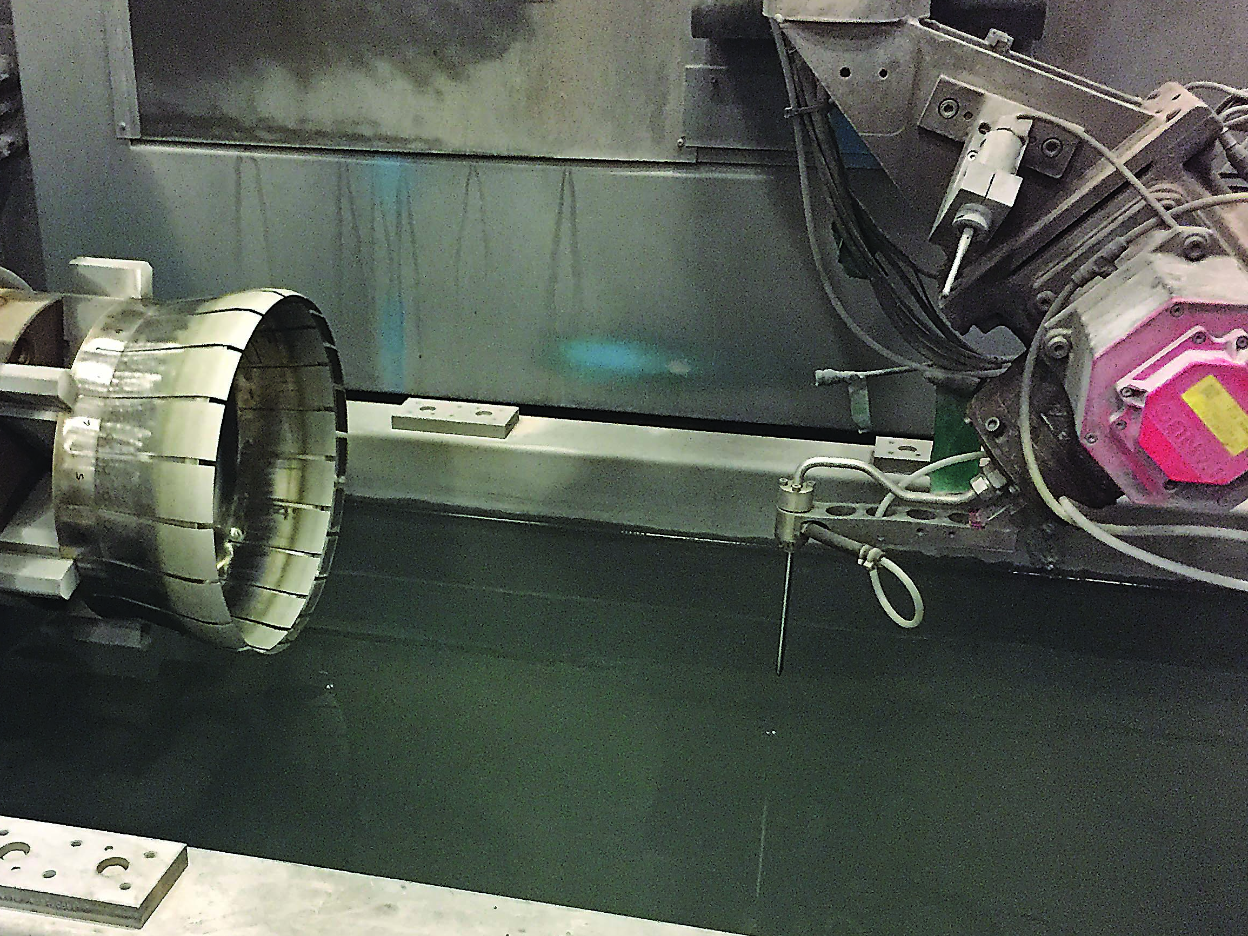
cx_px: 488
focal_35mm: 41
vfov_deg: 34.9
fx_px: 1478
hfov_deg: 45.5
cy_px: 594
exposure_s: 1/15
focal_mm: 4.15
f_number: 2.2
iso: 320
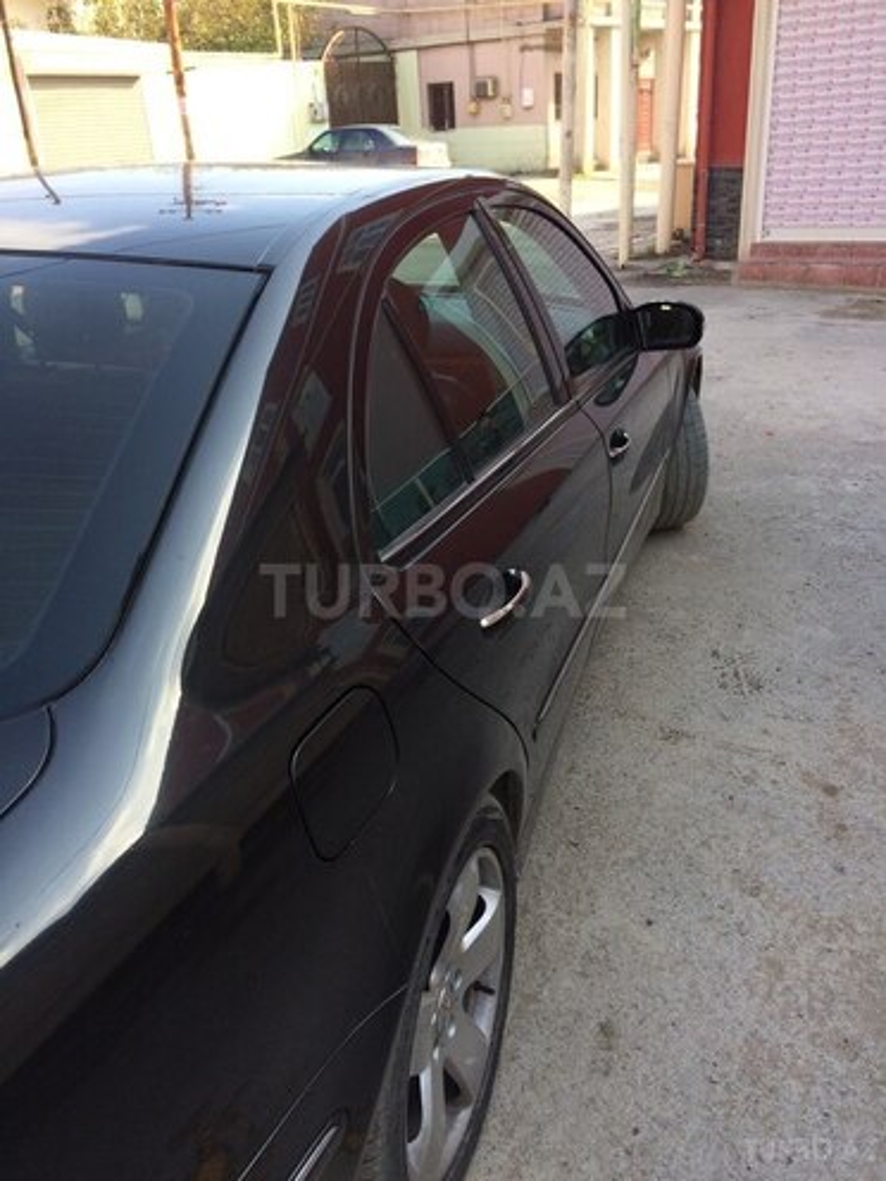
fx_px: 990
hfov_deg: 48.2
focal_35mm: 29
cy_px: 590
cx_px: 443
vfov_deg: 61.7
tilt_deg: -25.6
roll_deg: +4.2
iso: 32
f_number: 2.2
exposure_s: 1/376
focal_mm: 4.15
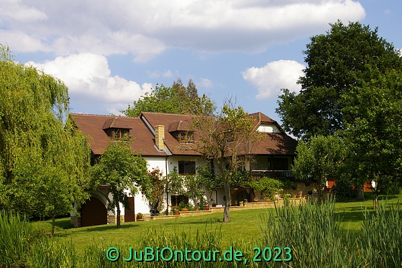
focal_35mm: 57
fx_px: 636
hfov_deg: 35.1
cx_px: 201
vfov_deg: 23.7
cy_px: 134
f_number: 11
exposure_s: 1/250
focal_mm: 38
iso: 200
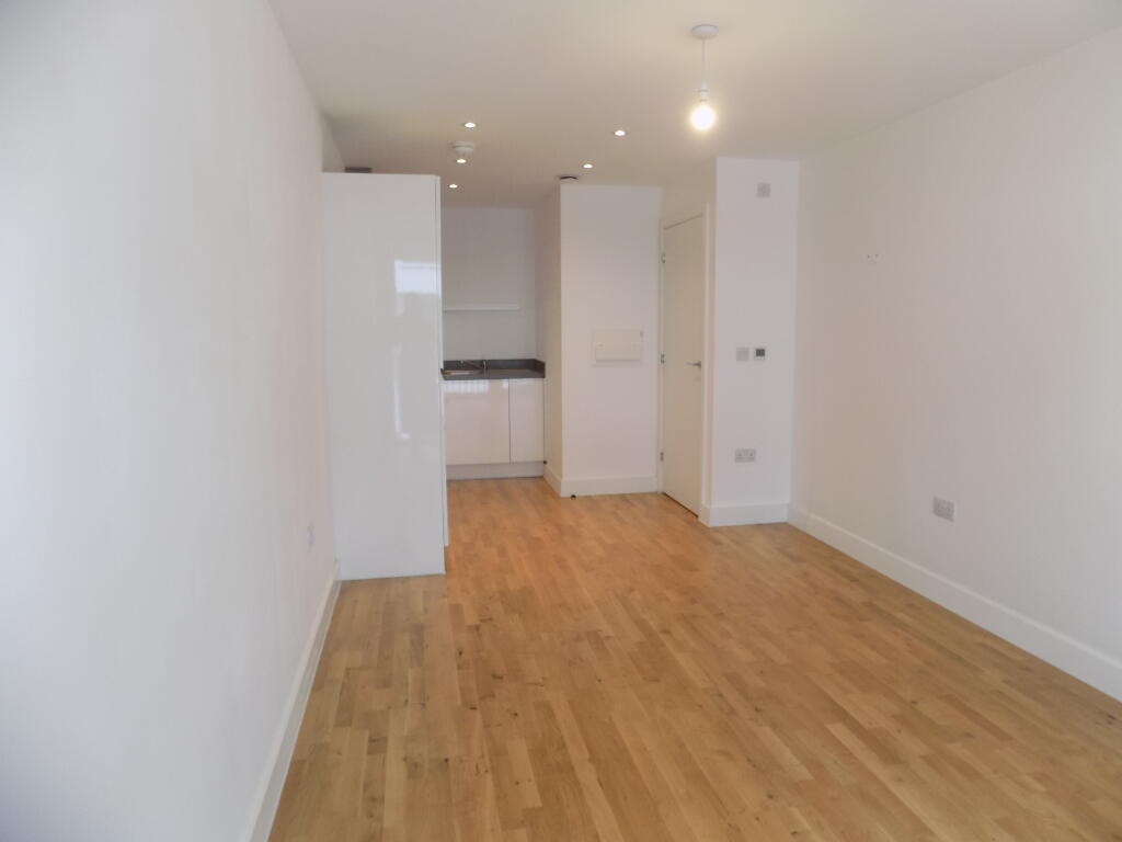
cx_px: 561
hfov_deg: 73.9
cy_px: 421
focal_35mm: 23
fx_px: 745
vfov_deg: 58.9
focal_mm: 4
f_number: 3.1
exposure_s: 1/30
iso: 100
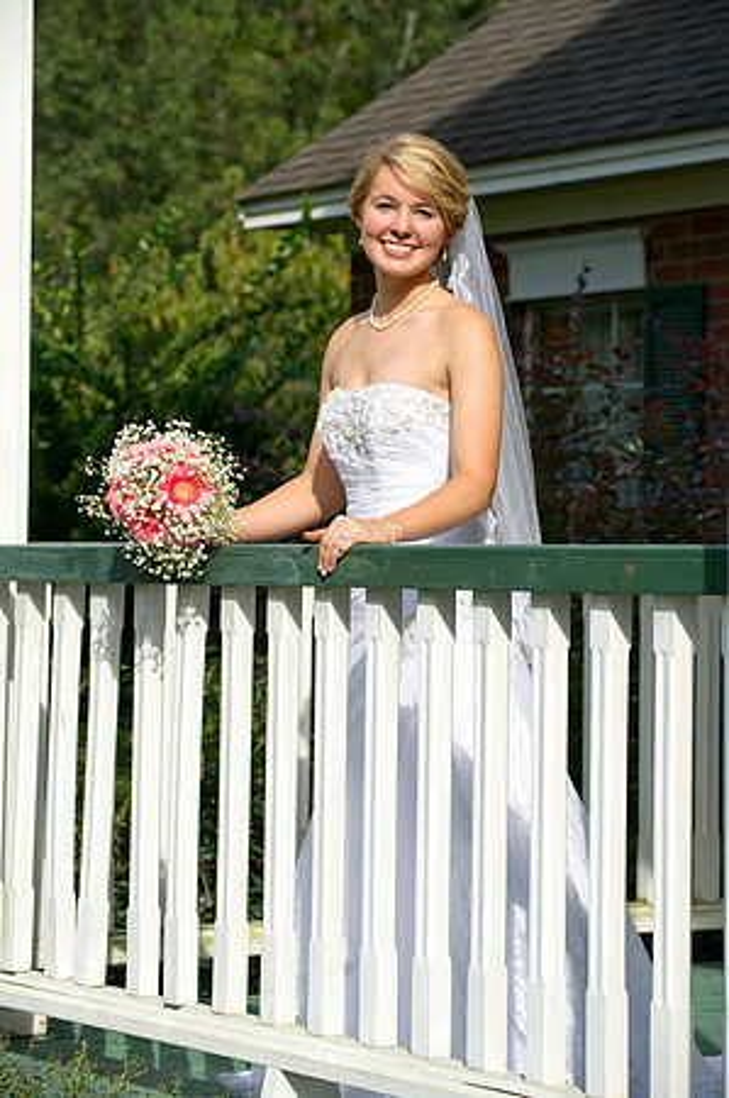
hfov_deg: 11.8
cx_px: 364
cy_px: 549
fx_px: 3531
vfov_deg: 17.7
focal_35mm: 116
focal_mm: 116
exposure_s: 1/640
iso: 250
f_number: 5.6
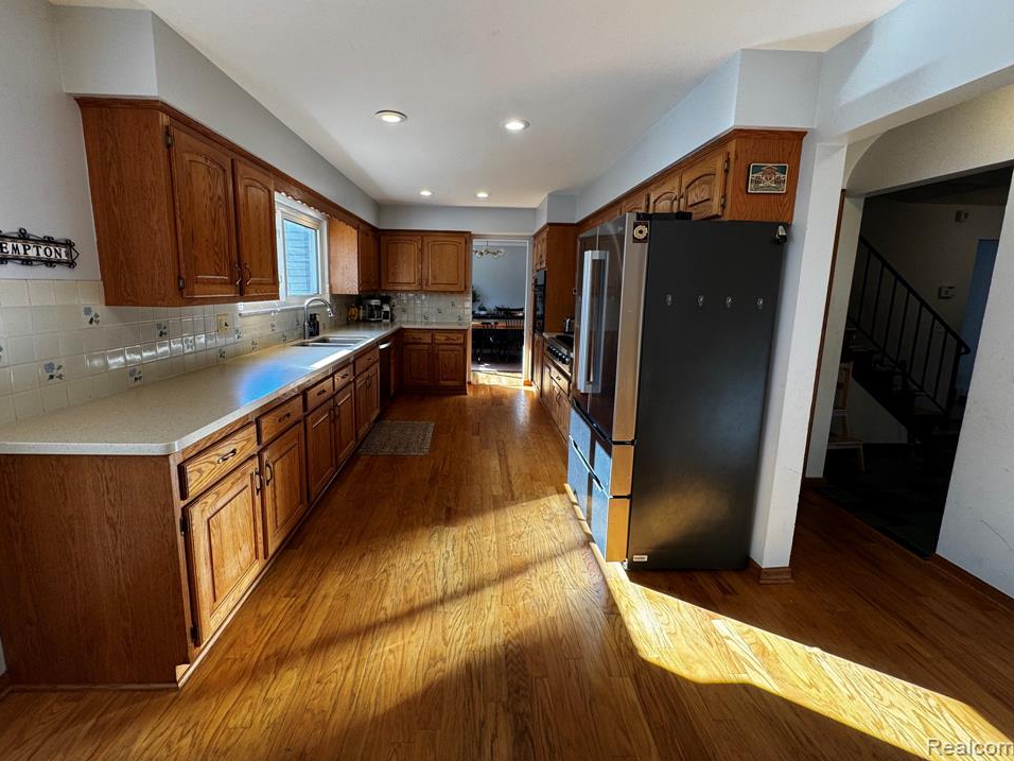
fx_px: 439
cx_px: 490
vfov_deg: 81.6
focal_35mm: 15
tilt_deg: -10.2
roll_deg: -1.3
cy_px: 356
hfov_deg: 98.1
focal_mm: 2.22
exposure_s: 1/120
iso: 100
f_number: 2.2
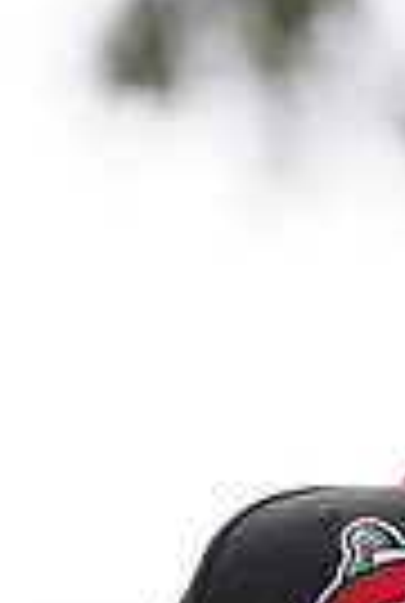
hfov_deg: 1.9
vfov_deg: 2.8
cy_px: 1246
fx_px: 12339
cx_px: 362
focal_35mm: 735
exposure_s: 1/250
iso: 100
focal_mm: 170
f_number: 5.6
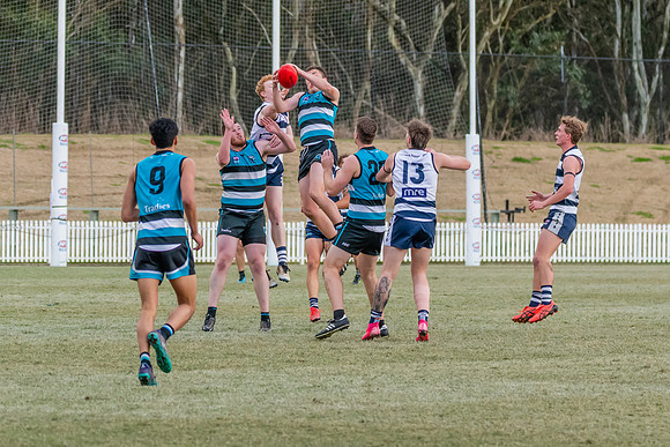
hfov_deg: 7.7
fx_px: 4959
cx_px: 314
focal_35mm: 266
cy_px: 172
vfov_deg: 5.2
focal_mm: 160
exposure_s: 1/1600
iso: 2000
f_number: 5
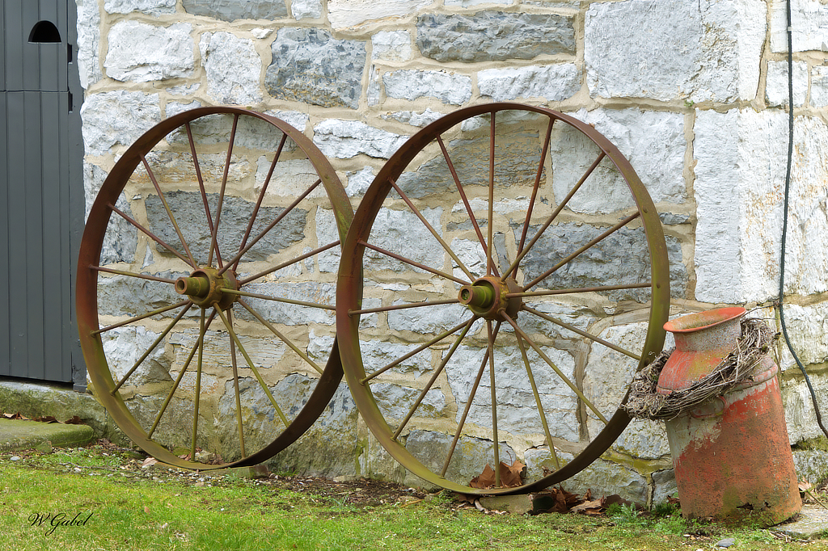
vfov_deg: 13.0
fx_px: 2414
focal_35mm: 105
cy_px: 276
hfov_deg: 19.5
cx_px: 414
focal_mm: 70
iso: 800
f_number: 13
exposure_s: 1/125
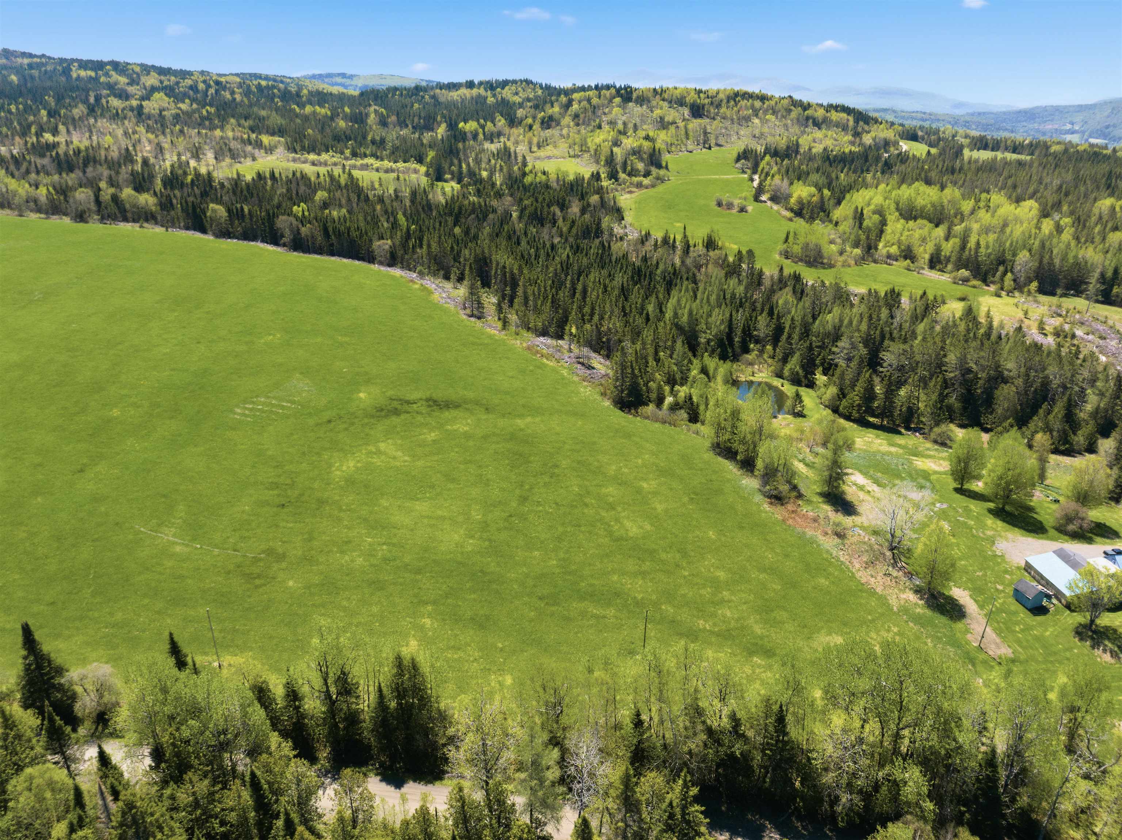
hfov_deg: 71.6
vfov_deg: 56.8
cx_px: 561
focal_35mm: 24
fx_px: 777
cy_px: 420
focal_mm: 12.3
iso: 130
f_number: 2.8
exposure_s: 1/1250
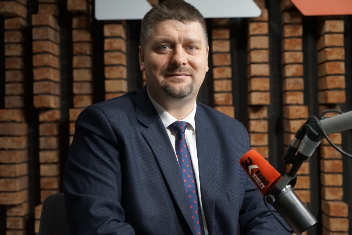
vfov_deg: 26.0
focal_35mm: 52
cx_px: 176
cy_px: 118
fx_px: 508
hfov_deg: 38.2
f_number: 4
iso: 3200
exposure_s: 1/160
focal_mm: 52
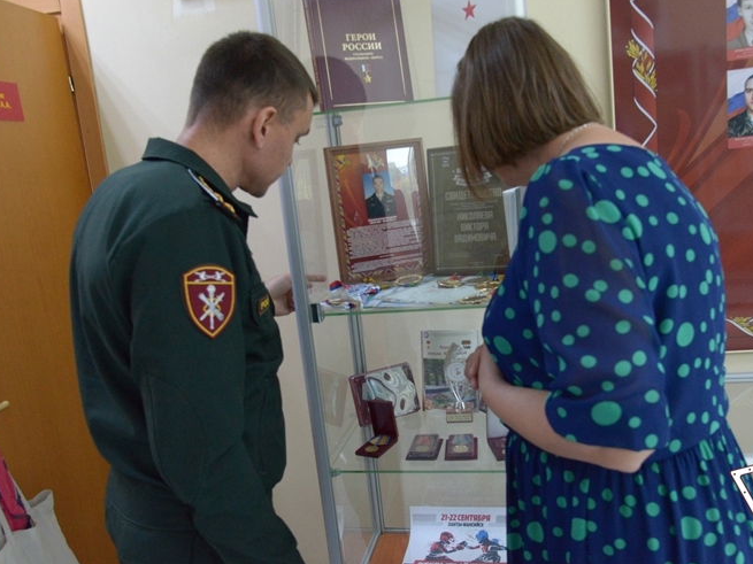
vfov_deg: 42.9
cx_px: 398
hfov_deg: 55.3
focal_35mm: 33
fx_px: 718
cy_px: 283
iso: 6400
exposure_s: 1/160
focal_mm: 30
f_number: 5.6
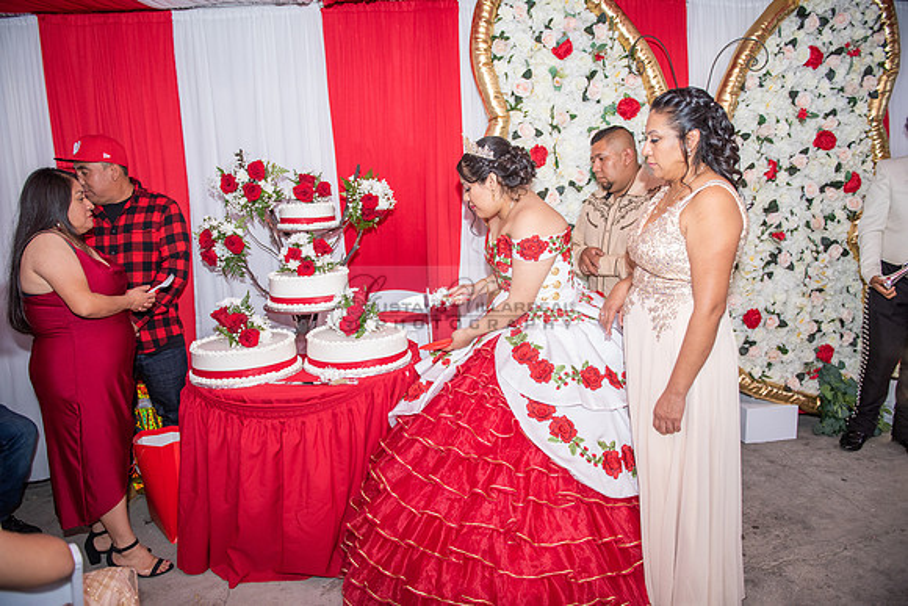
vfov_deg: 53.2
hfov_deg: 73.7
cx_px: 454
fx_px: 605
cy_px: 303
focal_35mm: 24
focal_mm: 24
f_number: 3.2
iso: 800
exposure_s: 1/160
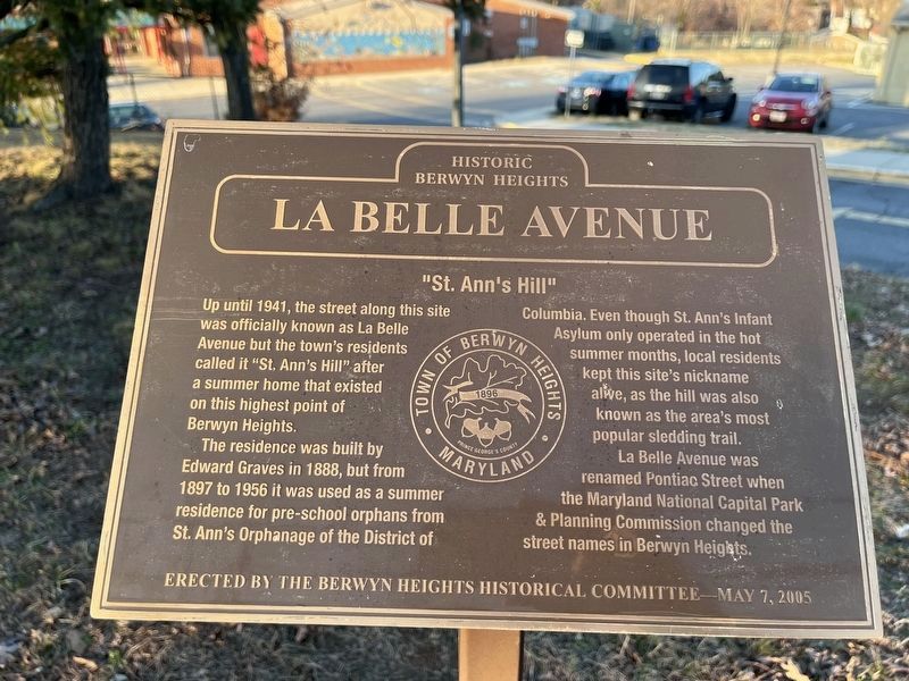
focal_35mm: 26
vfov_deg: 53.1
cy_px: 340
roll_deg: -0.3
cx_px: 454
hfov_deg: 67.3
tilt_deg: -26.1
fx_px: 683
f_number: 1.6
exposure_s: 1/218
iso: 40
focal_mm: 5.1
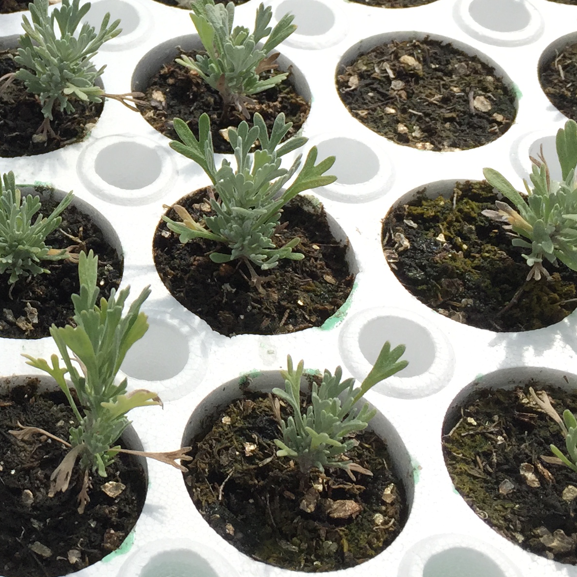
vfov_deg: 24.0
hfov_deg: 23.4
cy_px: 137
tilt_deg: -45.8
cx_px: 14
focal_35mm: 71
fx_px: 1339
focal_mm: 4.15
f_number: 2.2
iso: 32
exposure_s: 1/2825
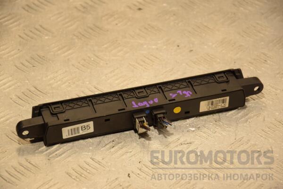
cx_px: 142
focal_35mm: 138
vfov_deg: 9.9
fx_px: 1085
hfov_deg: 14.9
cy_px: 94
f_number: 5.6
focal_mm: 92
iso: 800
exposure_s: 1/320
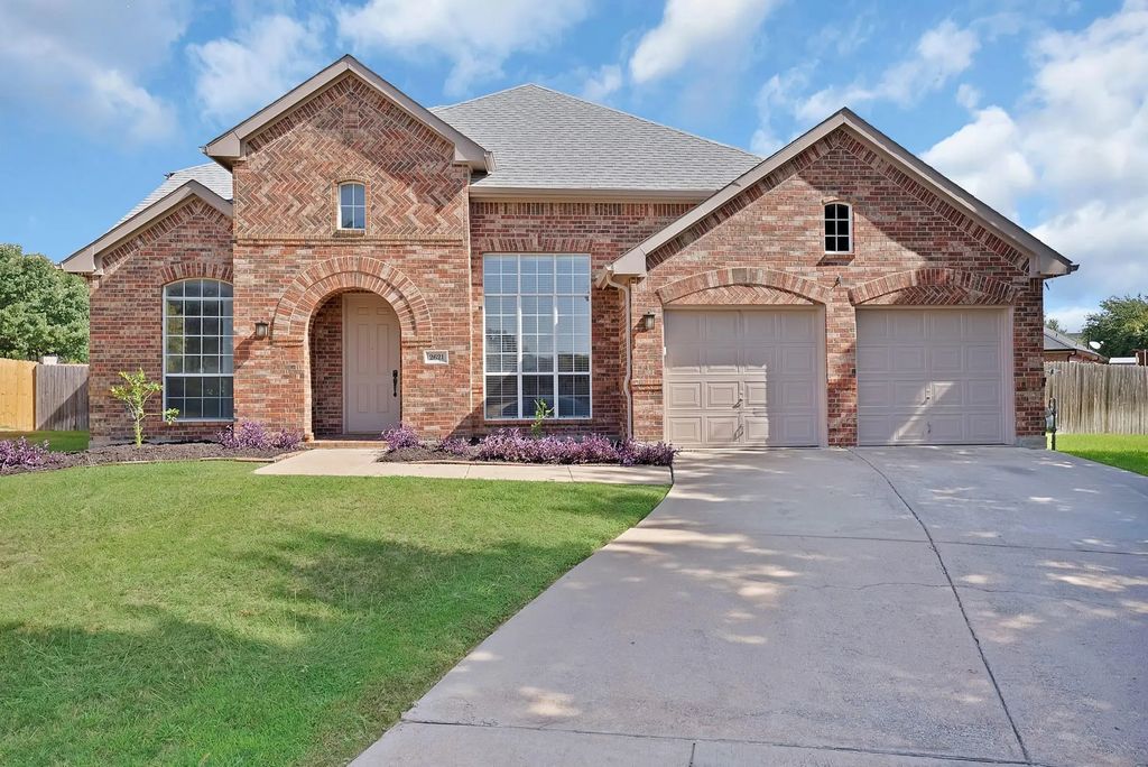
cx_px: 574
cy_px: 384
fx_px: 766
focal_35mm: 24
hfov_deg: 73.7
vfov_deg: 53.2
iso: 640
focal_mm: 24
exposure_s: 1/125
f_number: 9
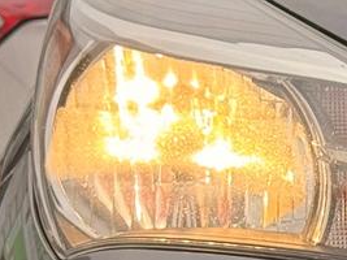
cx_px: 619
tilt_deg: -7.0
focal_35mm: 230
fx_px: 2305
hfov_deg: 8.3
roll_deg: +2.0
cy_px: 373
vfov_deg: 6.4
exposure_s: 1/352
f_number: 1.78
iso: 64
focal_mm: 6.76
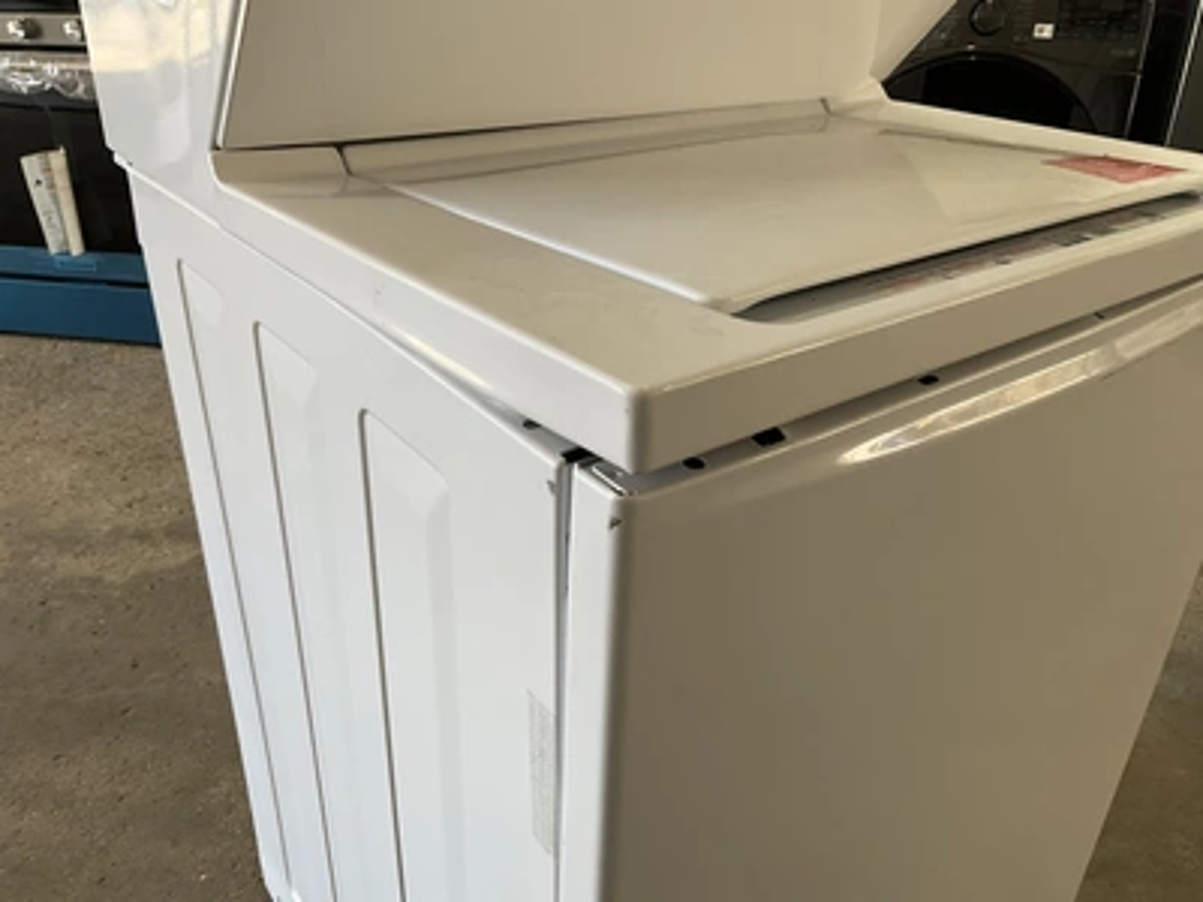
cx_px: 602
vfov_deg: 48.2
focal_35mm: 29
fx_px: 1008
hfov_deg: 61.7
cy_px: 451
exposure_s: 1/60
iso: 40
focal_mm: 3
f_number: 1.8
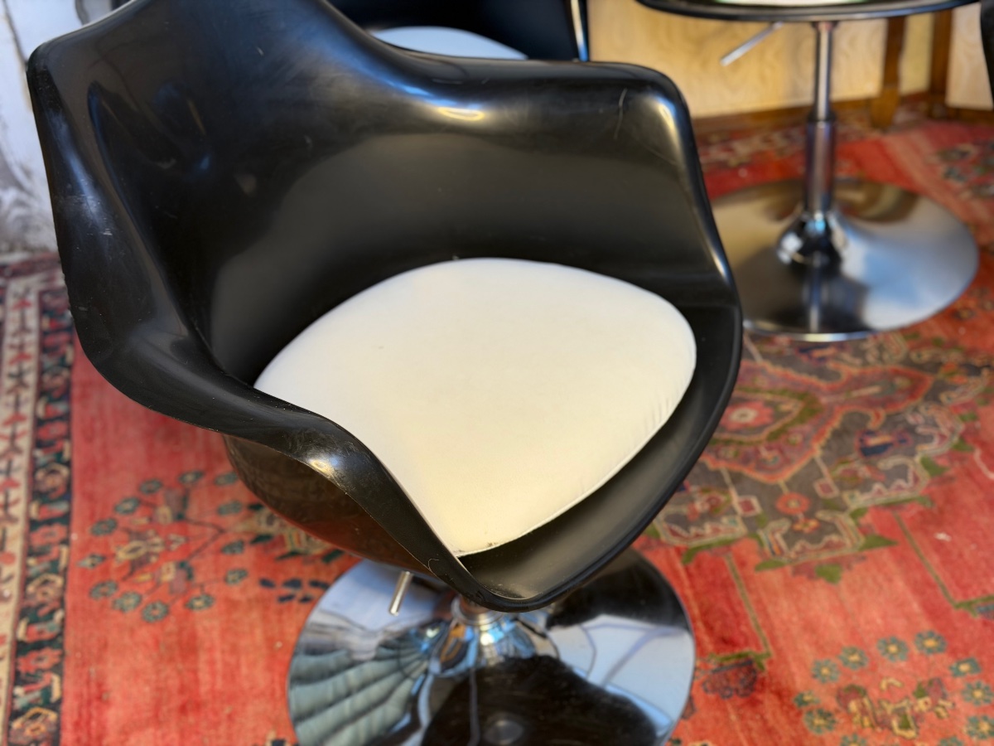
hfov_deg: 39.7
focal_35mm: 48
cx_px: 497
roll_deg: +8.6
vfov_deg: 30.3
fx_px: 1378
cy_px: 373
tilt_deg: -36.2
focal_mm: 6.76
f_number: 1.78
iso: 80
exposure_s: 1/50
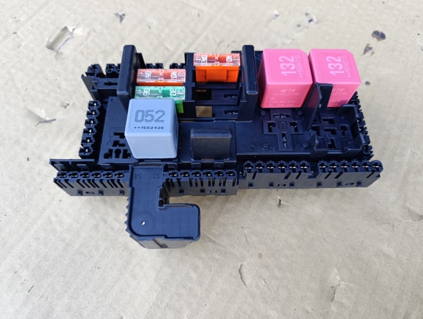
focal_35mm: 23
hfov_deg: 73.8
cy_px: 160
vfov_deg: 59.0
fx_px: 282
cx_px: 212
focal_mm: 6.11
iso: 400
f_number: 1.7
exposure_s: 1/100
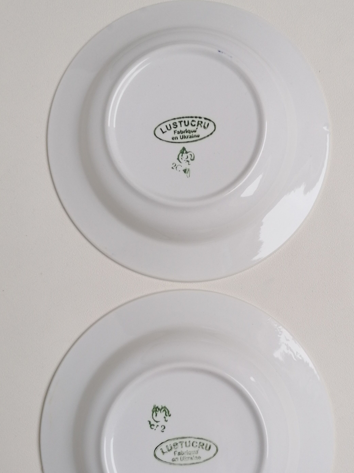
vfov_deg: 47.5
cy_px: 292
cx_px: 209
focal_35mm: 39
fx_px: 532
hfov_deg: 36.7
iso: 80
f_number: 1.8
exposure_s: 1/50
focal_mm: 4.75
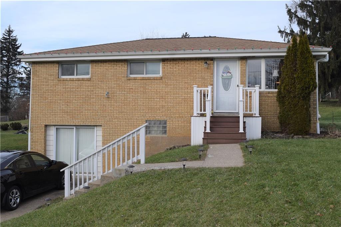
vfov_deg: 34.2
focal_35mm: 39
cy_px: 114
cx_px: 170
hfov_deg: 49.6
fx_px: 369
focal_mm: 26
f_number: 8
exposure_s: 1/250
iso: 200
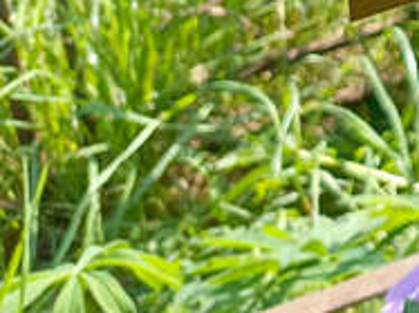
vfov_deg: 12.3
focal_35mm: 107
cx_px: 842
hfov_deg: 14.9
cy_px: -297
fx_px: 1294
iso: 112
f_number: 1.69
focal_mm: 4.76
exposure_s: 1/229
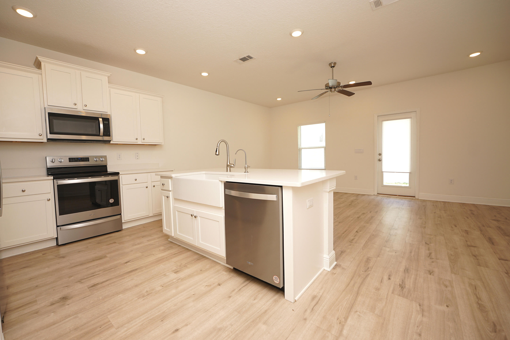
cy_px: 170
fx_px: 213
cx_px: 255
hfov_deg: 100.4
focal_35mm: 15
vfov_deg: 77.3
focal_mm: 10
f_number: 4
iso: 100
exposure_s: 1/60
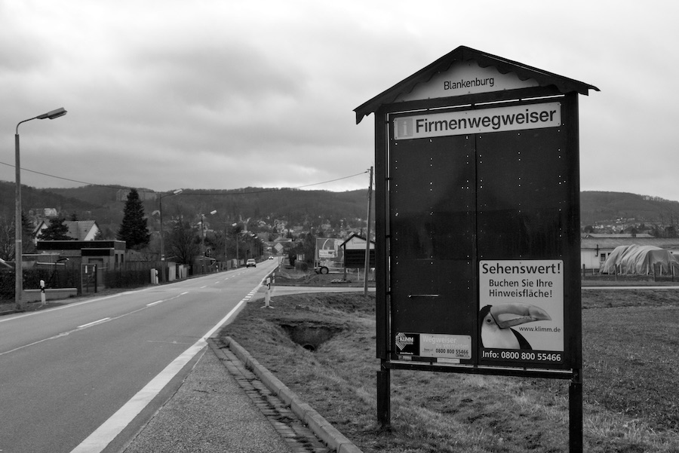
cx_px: 340
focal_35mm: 50
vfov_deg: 27.0
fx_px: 943
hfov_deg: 39.6
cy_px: 226
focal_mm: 19
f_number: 5.6
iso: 125
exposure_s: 1/640
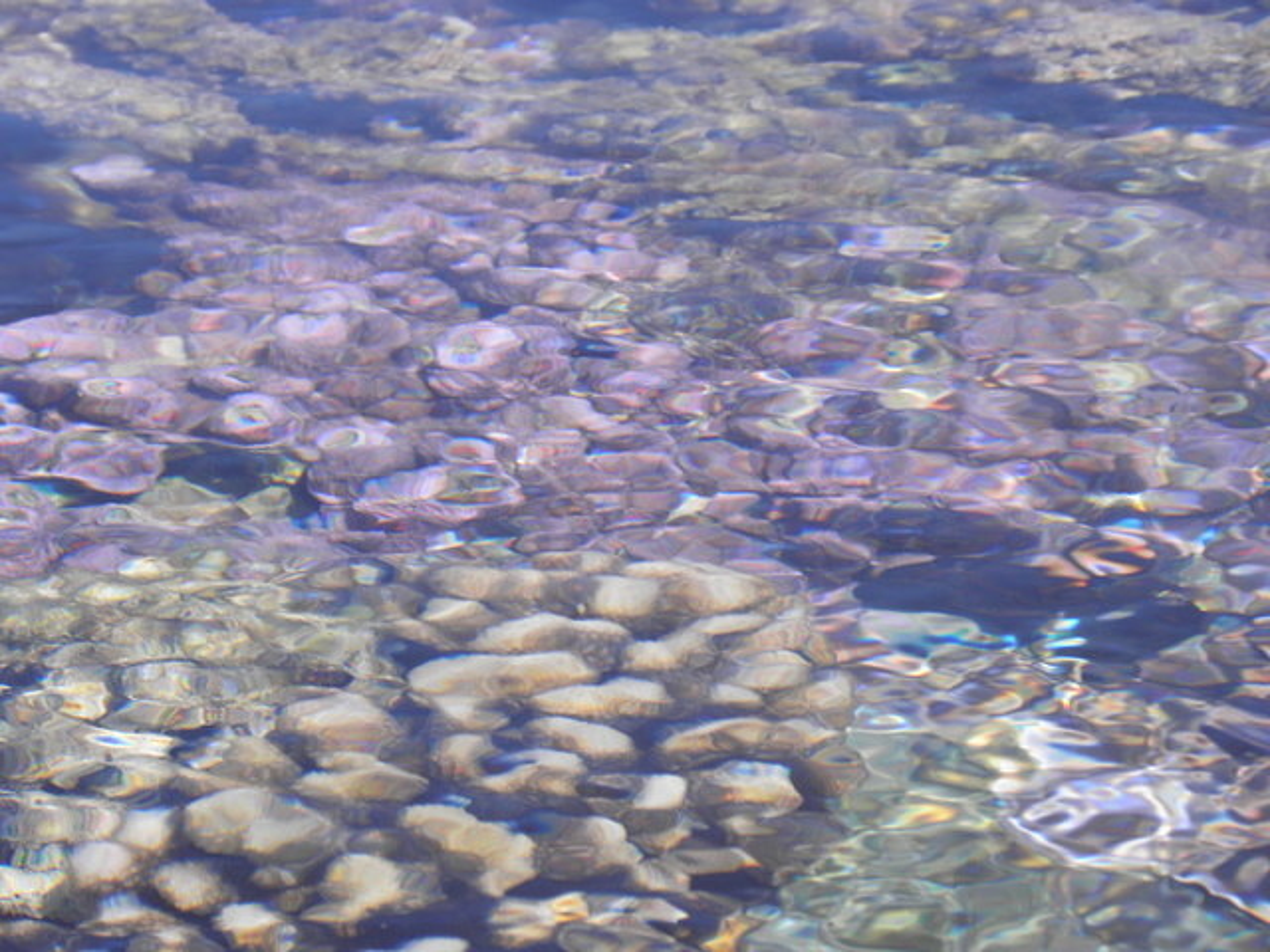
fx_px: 8365
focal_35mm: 228
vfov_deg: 6.5
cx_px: 635
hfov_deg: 8.7
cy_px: 476
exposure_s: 1/320
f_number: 5.6
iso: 64
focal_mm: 40.64
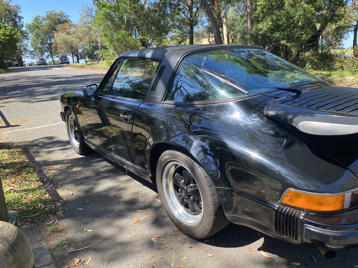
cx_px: 179
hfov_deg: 67.3
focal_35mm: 26
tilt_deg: -16.4
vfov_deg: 53.1
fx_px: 269
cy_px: 134
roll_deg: +0.3
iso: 32
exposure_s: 1/401
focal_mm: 4.25
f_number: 1.8
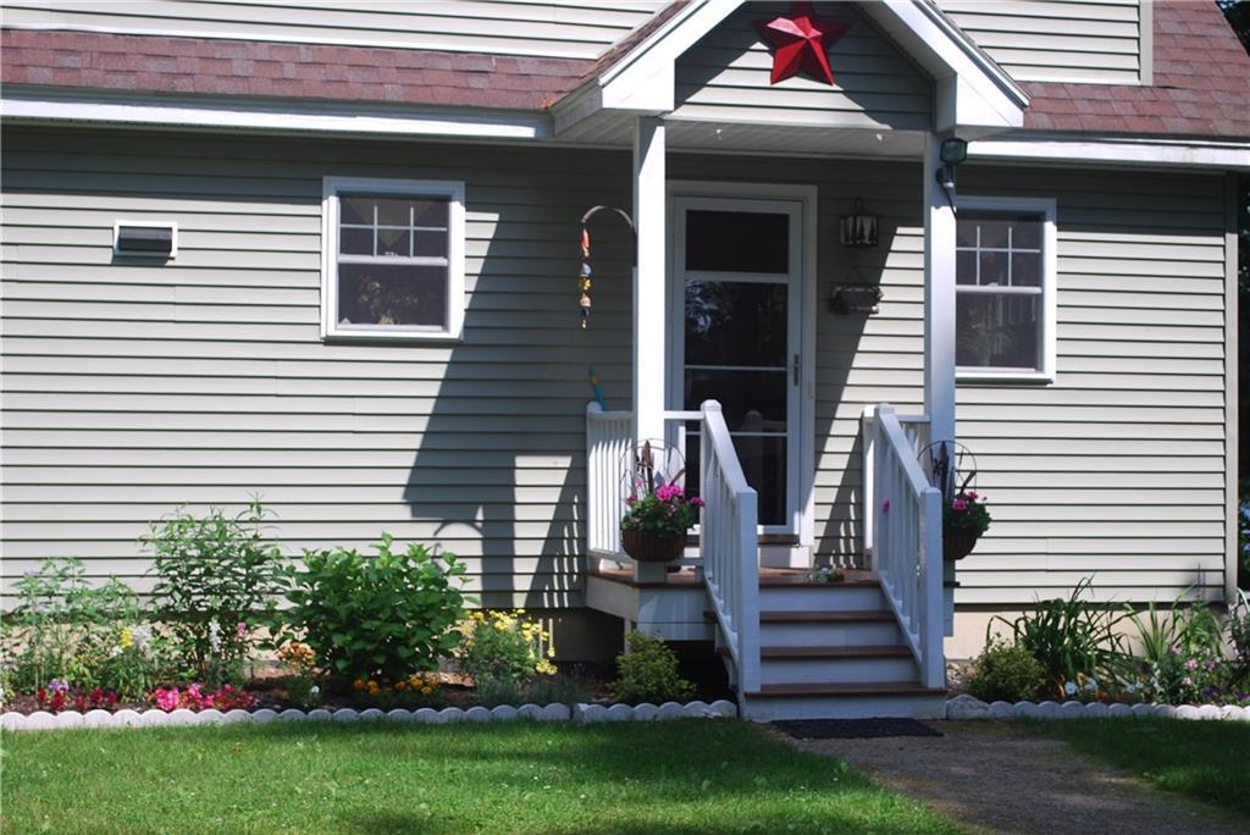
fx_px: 2293
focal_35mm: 66
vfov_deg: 20.6
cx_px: 625
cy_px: 418
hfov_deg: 30.5
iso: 100
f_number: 7.1
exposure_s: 1/200
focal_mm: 44
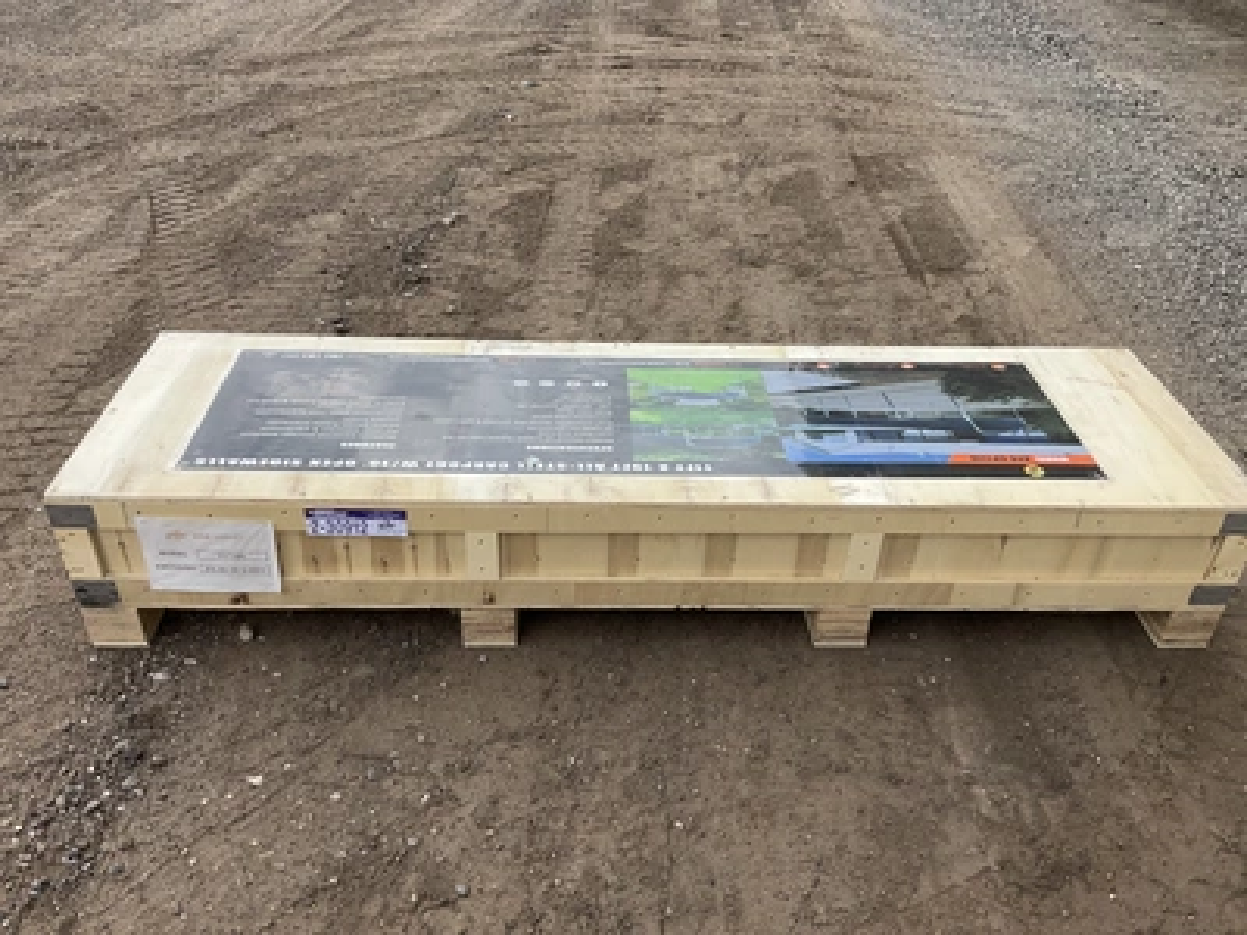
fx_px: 1045
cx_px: 624
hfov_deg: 61.7
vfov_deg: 48.2
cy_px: 468
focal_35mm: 29
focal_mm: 3
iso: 25
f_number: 1.8
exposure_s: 1/574
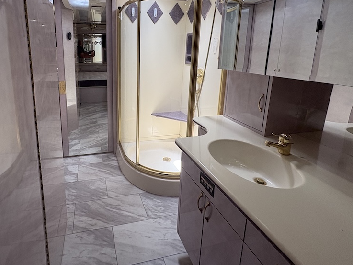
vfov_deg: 66.9
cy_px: 89
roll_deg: +1.0
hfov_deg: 82.9
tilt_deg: -11.4
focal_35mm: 19
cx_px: 130
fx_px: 194
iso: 80
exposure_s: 1/99
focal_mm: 2.22
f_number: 2.2
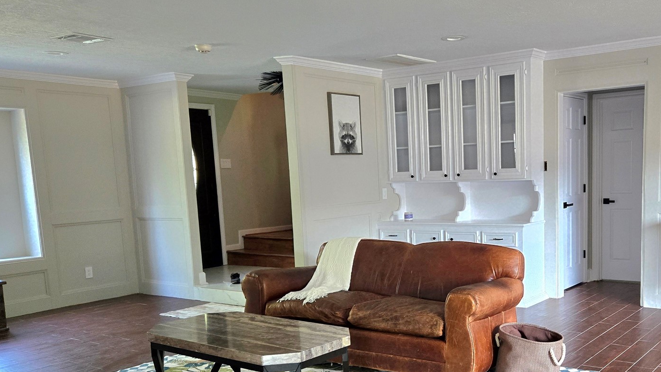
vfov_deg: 31.6
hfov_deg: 53.1
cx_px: 433
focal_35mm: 37
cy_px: 264
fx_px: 648
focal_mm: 5.4
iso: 500
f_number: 1.8
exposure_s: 1/120
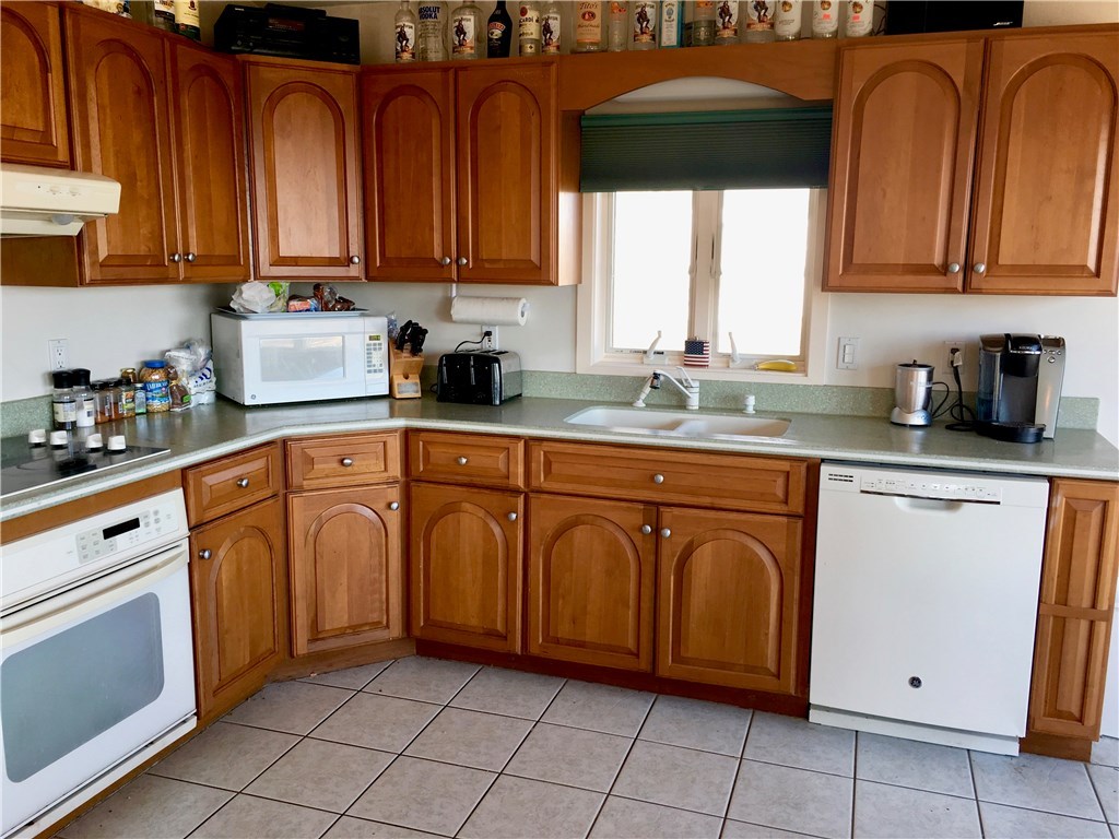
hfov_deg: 61.7
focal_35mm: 29
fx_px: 937
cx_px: 560
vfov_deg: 48.2
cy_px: 420
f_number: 2.2
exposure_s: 1/40
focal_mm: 4.15
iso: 25
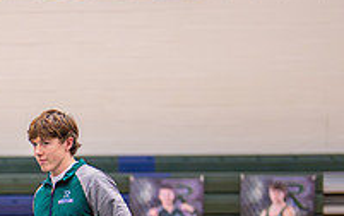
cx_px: -48
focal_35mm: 176
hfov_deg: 11.7
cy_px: 289
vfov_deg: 7.4
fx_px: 1651
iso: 1000
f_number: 1.2
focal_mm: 50
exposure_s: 1/800
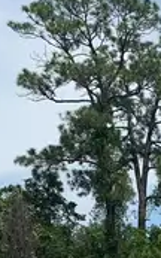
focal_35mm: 117
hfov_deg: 10.1
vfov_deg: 15.6
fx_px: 822
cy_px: 442
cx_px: 346
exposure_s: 1/1718
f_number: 1.8
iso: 25
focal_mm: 4.25
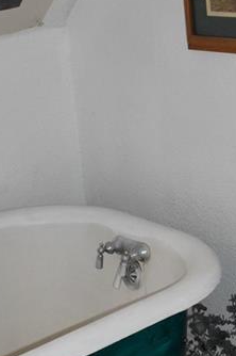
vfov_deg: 21.0
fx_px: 956
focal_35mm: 97
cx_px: 257
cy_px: 206
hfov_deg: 13.8
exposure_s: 1/160
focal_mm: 18
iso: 1400
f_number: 3.5
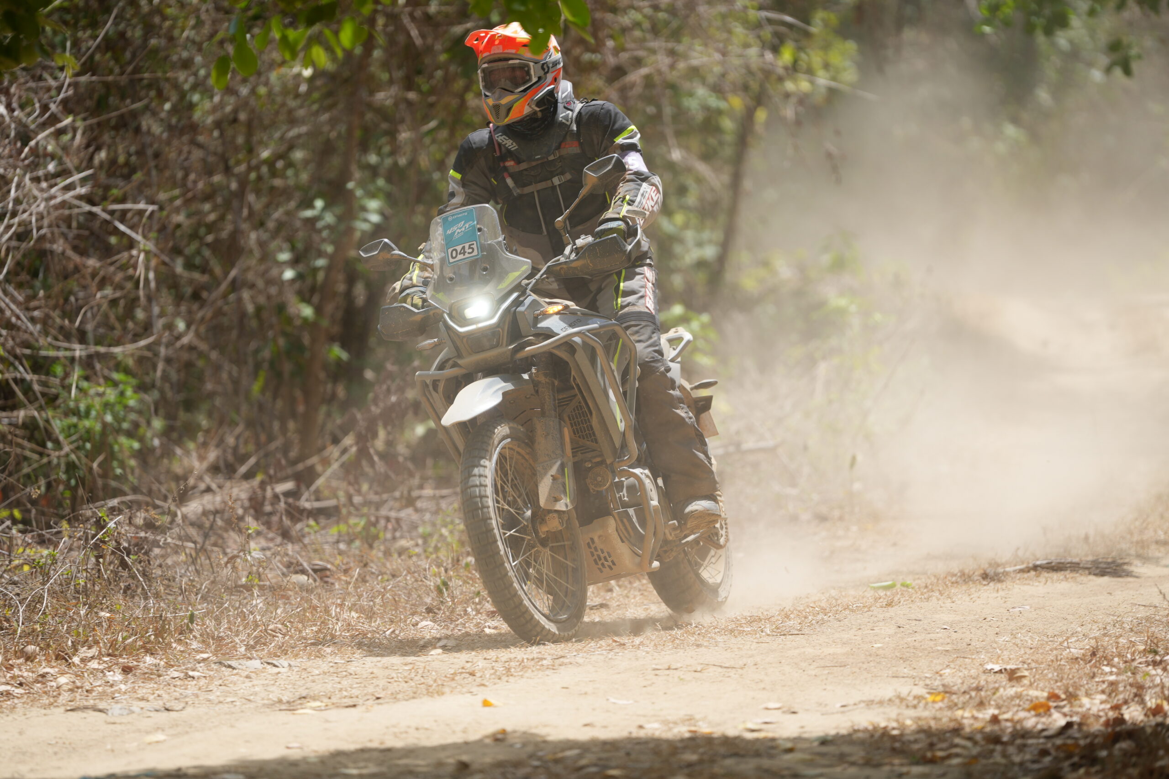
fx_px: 5845
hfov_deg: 11.4
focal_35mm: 180
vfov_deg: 7.6
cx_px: 584
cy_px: 390
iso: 100
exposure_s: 1/1000
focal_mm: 180
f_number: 2.8
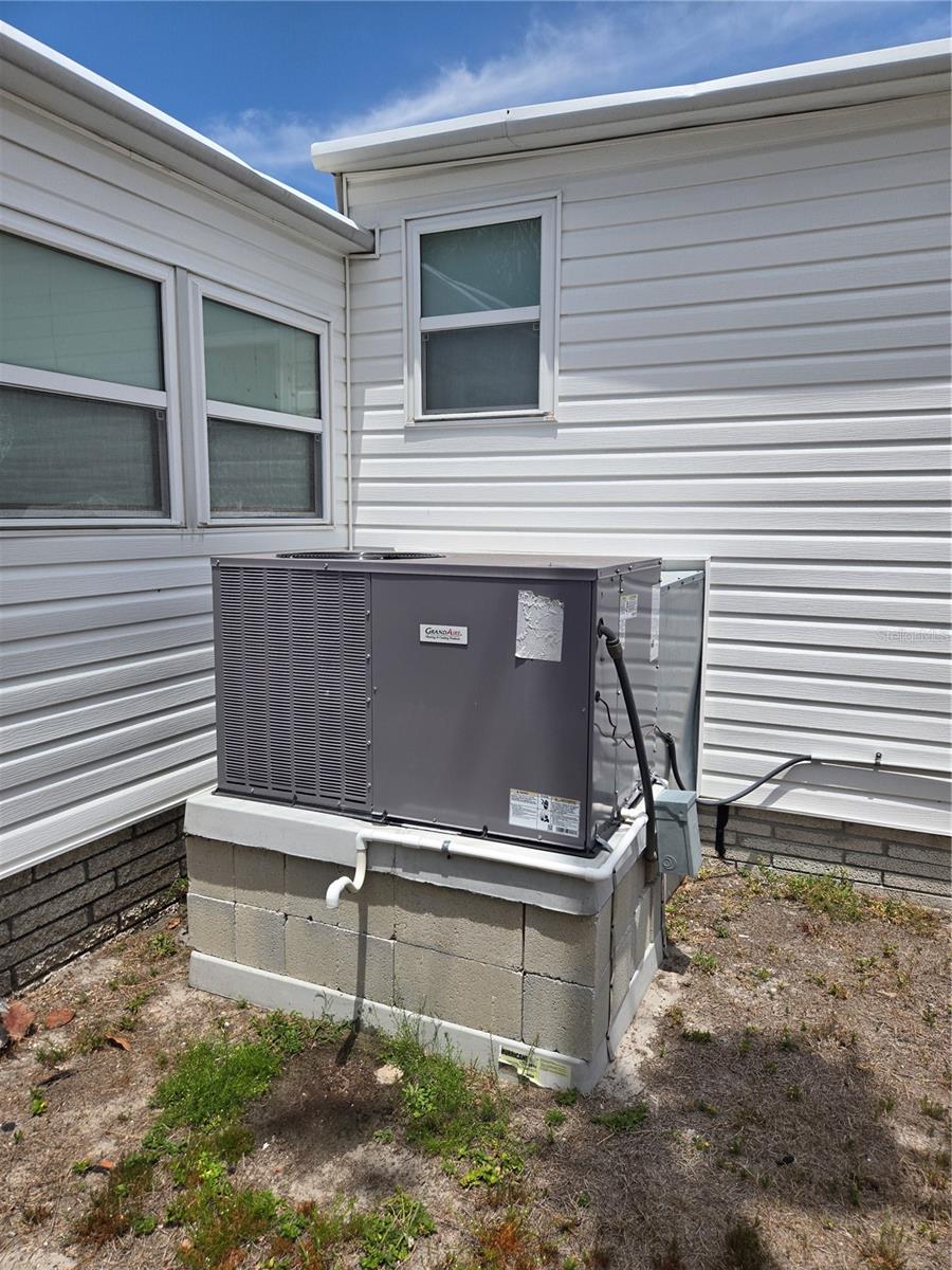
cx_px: 476
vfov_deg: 73.9
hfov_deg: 58.9
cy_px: 635
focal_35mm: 23
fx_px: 843
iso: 25
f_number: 1.8
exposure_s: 1/2558
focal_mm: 5.4
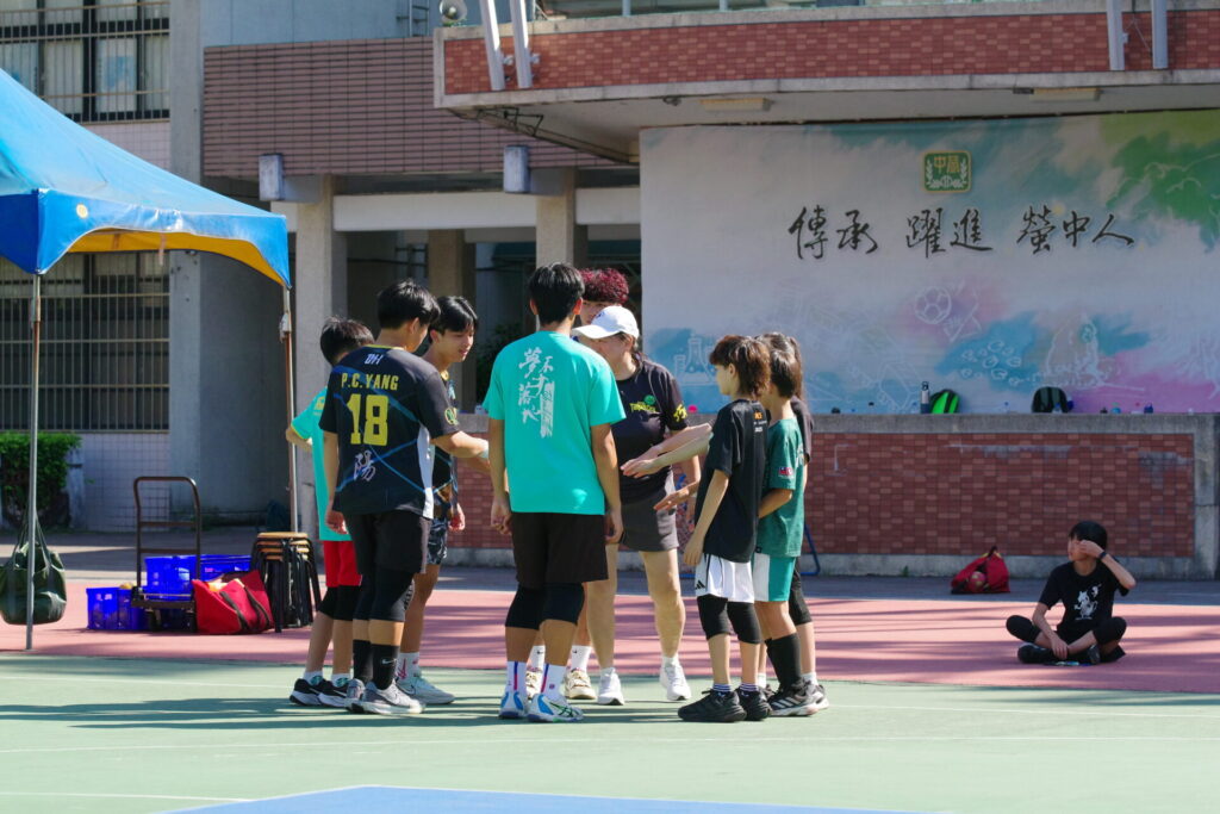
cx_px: 610
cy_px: 407
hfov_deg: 16.0
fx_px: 4338
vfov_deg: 10.7
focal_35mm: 128
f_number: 5.6
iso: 1600
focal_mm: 83
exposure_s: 1/2000
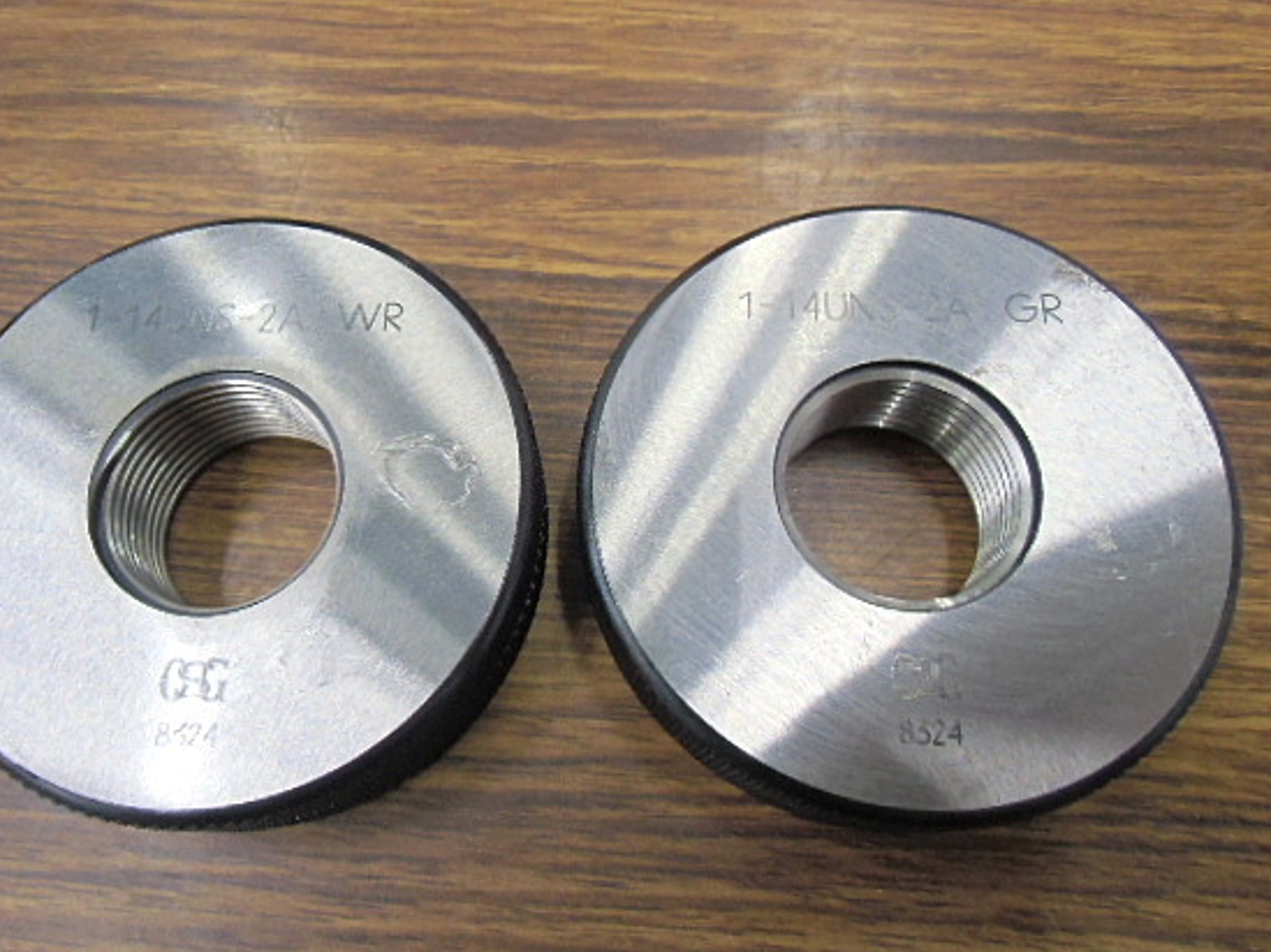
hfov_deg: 63.3
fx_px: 1027
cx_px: 567
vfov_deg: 49.7
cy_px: 491
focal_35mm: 28
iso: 400
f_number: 3
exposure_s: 1/30
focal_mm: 4.24
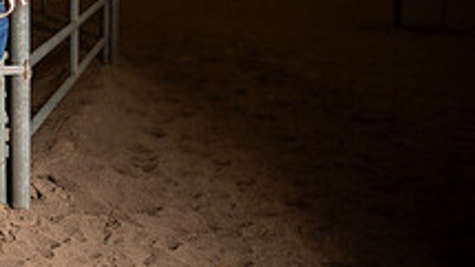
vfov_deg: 15.7
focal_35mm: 76
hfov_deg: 25.4
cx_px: -78
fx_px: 957
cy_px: 24
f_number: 2.8
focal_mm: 24
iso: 250
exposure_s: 1/2
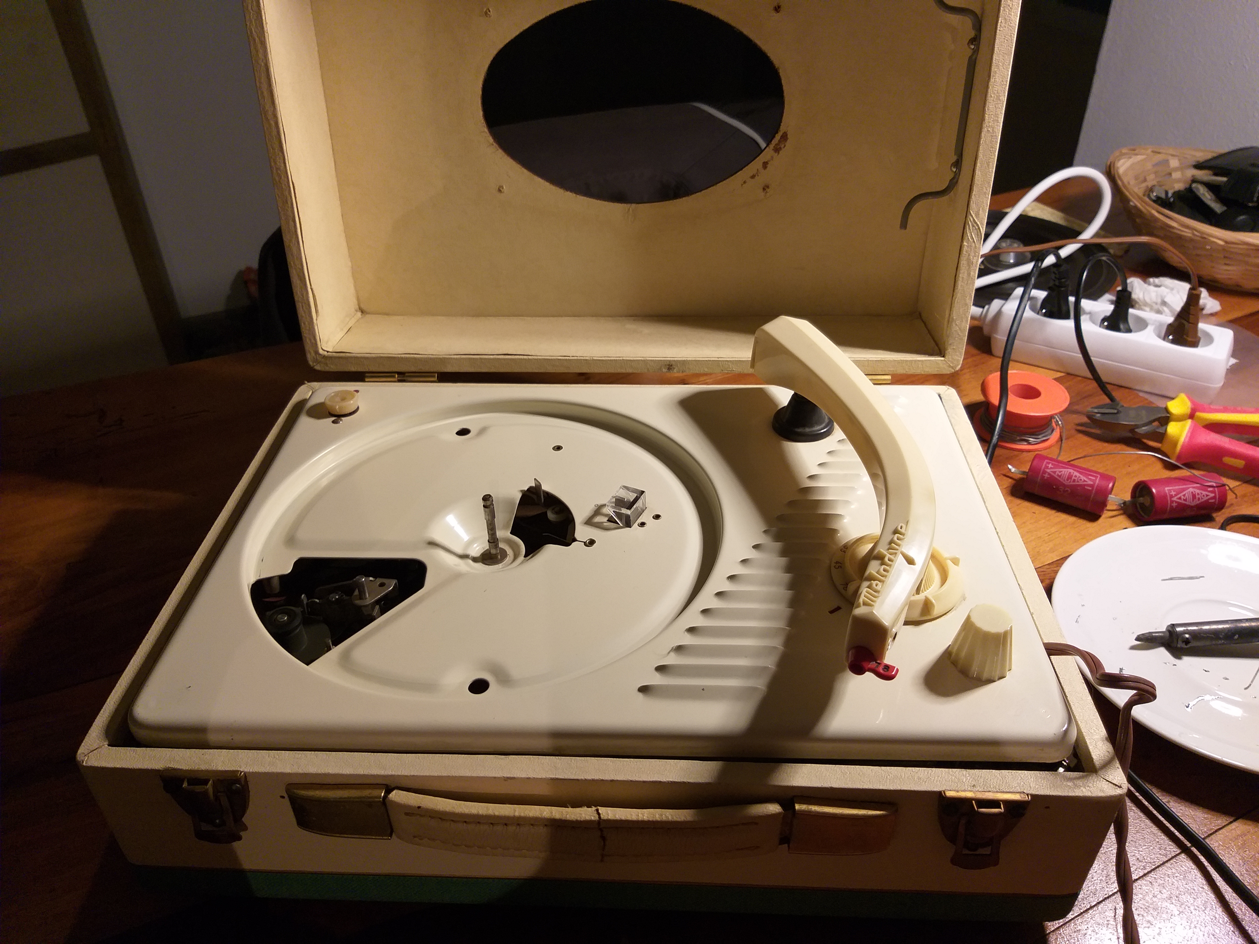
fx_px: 946
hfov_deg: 67.3
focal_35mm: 26
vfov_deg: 53.1
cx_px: 630
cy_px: 472
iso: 64
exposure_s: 1/25
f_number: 1.7
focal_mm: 3.93
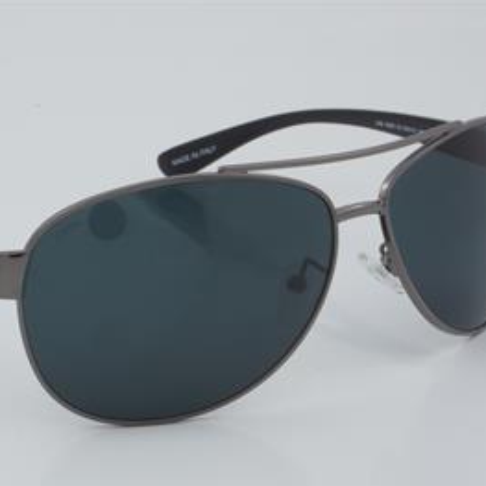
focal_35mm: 97
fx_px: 1541
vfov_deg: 17.9
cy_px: 244
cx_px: 174
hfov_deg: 17.9
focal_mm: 50
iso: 100
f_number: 32
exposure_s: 1/3
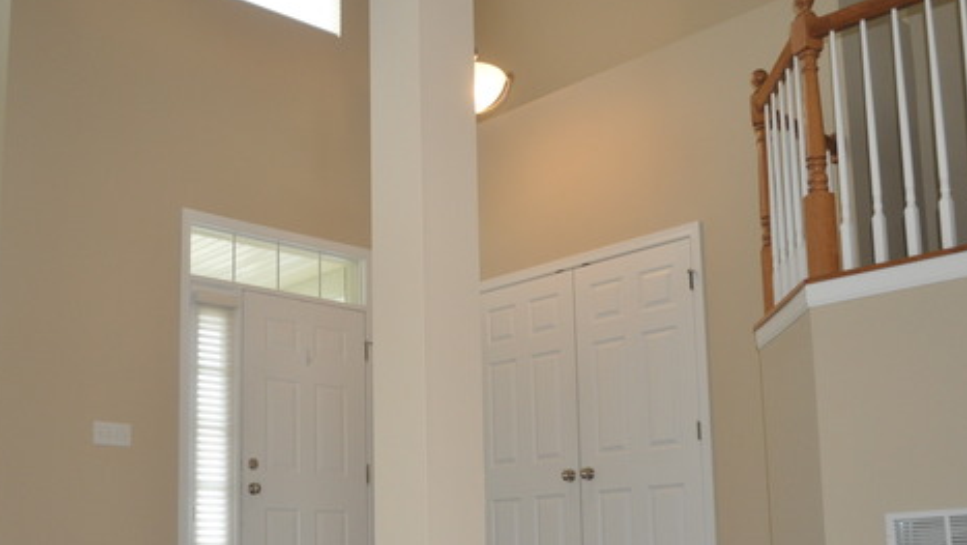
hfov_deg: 47.1
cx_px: 400
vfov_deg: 27.6
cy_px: 360
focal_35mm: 43
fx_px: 1103
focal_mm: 20
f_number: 3.8
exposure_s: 1/100
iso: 800
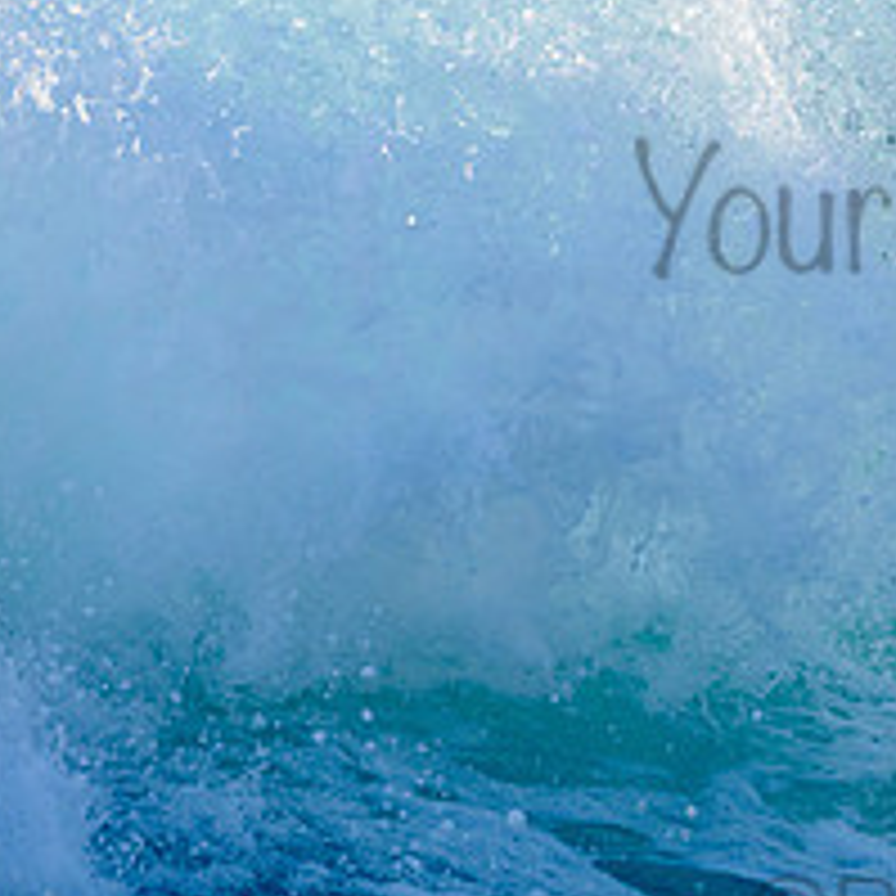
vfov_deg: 1.9
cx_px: 1099
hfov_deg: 1.9
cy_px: 169
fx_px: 26912
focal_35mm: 919
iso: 320
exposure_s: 1/2000
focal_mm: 370
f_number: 5.6
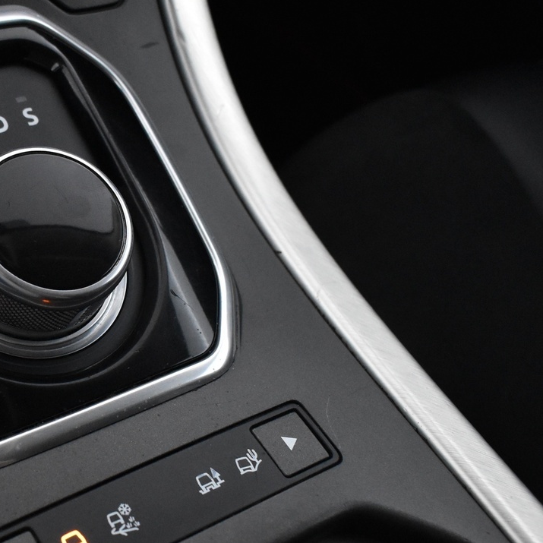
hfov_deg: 31.1
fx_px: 923
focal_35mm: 52
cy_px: 308
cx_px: 38
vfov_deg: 32.7
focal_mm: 18
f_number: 4
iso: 3200
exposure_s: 1/60
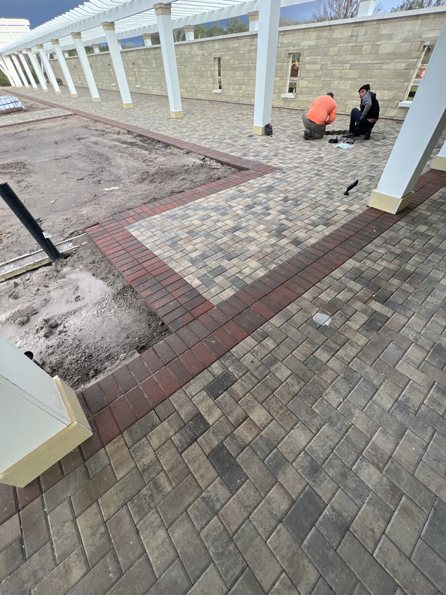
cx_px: 223
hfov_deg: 89.9
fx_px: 223
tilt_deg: -45.1
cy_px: 298
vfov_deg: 106.2
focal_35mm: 13
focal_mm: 1.57
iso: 50
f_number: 1.8
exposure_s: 1/92
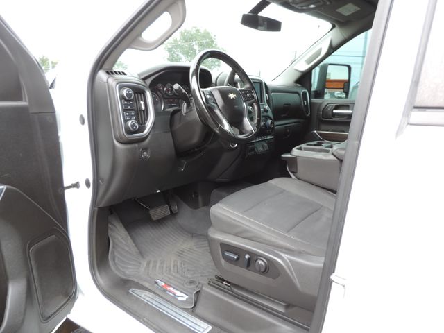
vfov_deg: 56.8
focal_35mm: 24
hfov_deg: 71.6
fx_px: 308
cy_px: 166
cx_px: 222
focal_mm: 4.3
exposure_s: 1/30
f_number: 3
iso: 90
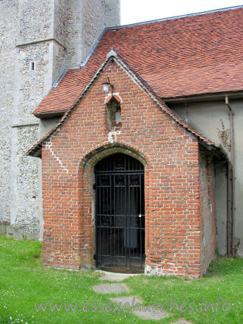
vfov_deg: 52.6
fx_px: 328
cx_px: 122
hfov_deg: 40.7
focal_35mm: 35
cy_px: 162
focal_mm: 8.9
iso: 50
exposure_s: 1/90.6
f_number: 4.5
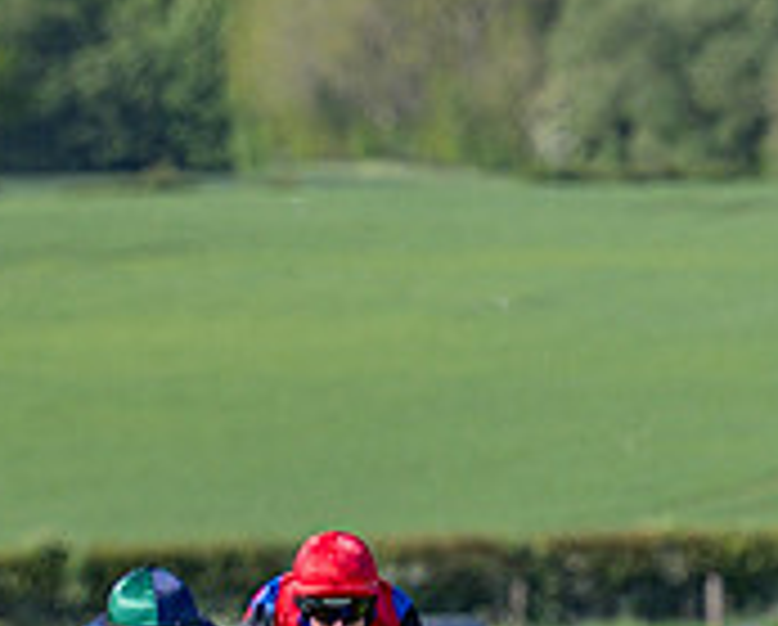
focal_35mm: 1104
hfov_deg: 1.8
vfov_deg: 1.4
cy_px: 925
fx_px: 25464
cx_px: 584
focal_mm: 135
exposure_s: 1/2000
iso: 100
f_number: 2.8
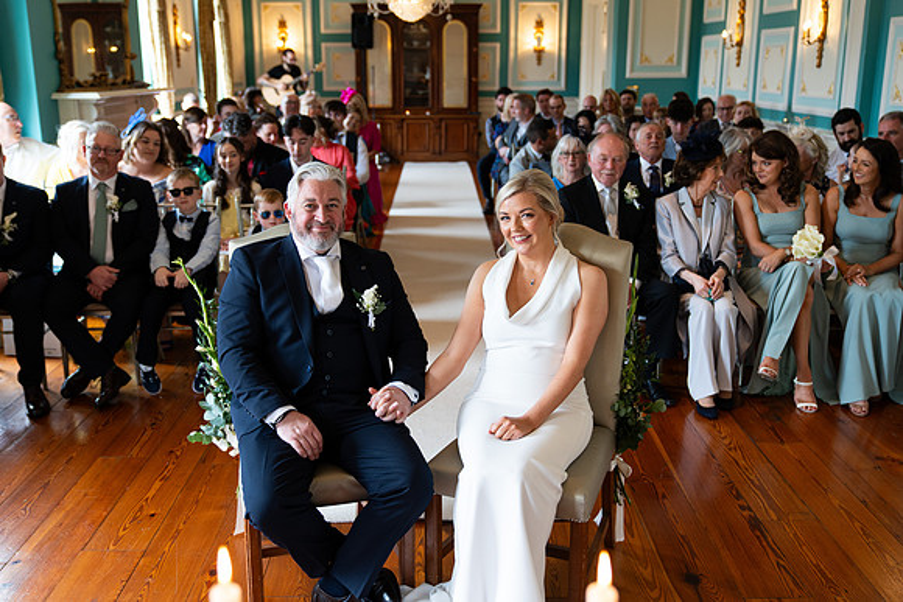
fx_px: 903
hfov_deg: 53.1
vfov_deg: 36.9
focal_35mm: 36
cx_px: 452
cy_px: 301
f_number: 2.8
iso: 640
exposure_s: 1/160
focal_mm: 36
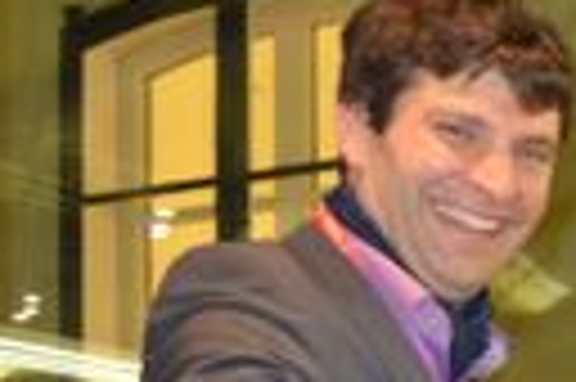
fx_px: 2876
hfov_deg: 10.7
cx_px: 1066
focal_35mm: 180
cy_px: 577
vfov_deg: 7.5
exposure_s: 1/60
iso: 2200
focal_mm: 30
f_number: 4.5
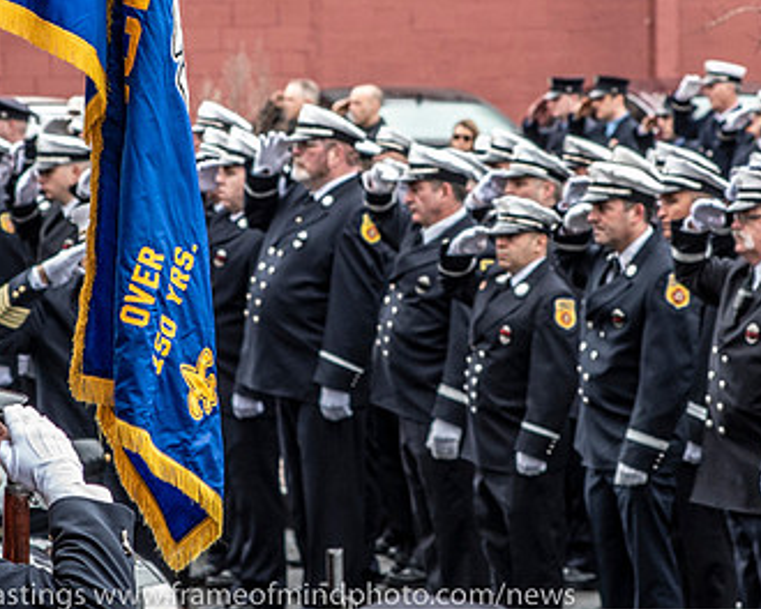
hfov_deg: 6.5
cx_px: 384
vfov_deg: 5.2
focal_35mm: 296
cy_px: 224
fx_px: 6667
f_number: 10
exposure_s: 1/100
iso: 1250
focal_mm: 100
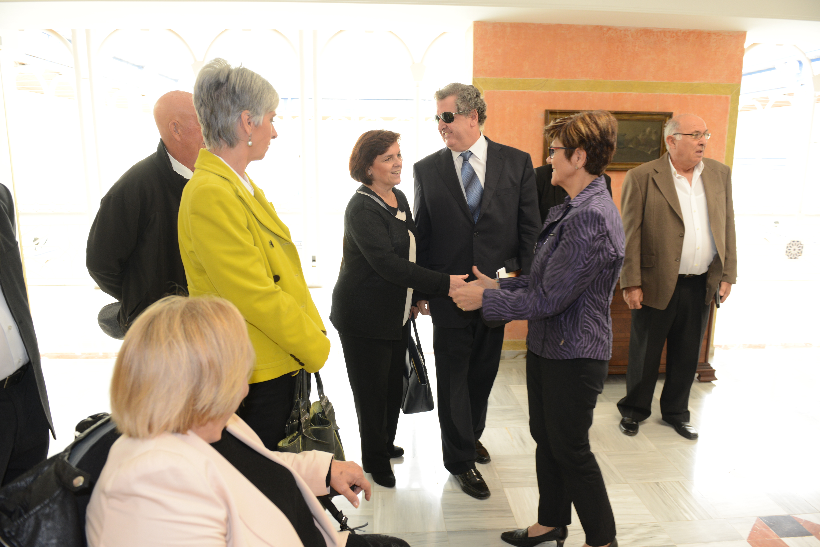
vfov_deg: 53.1
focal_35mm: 24
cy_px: 274
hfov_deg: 73.7
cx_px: 410
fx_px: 547
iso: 800
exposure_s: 1/60
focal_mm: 24
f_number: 3.5
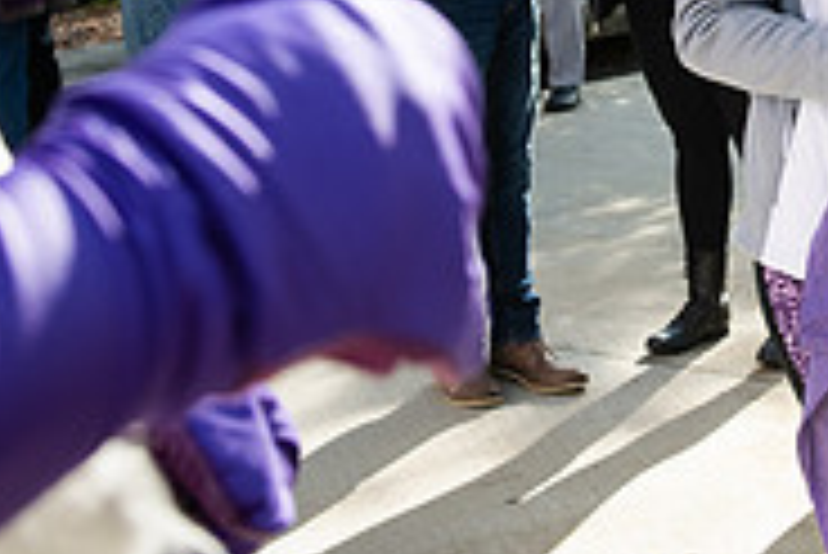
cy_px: -88
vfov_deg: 12.6
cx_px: 693
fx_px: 2463
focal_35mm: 107
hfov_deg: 18.9
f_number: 5
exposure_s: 1/400
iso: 400
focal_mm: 34
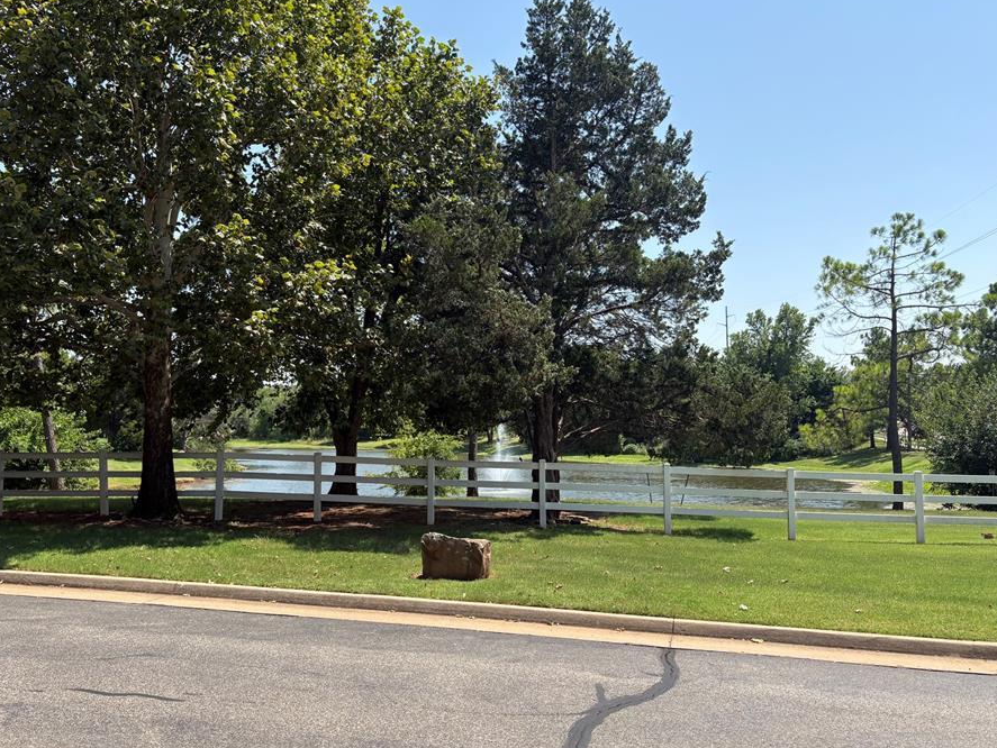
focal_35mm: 30
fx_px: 864
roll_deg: +0.6
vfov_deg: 46.8
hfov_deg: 59.9
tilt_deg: +4.8
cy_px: 363
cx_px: 483
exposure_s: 1/2141
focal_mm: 5.96
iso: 50
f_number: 1.6
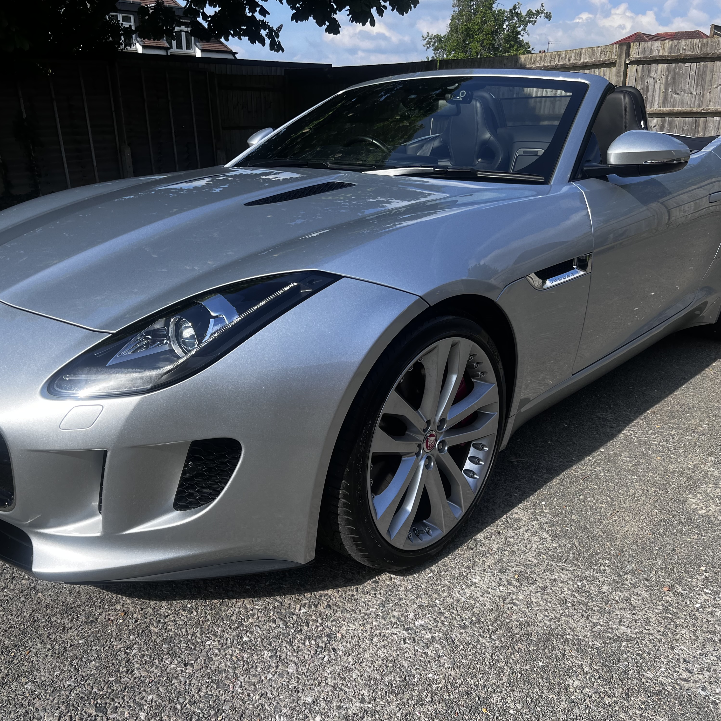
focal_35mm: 31
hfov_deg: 52.4
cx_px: 320
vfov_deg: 52.5
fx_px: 731
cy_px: 362
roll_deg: +1.5
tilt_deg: -19.2
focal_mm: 5.7
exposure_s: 1/3257
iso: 50
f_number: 1.5
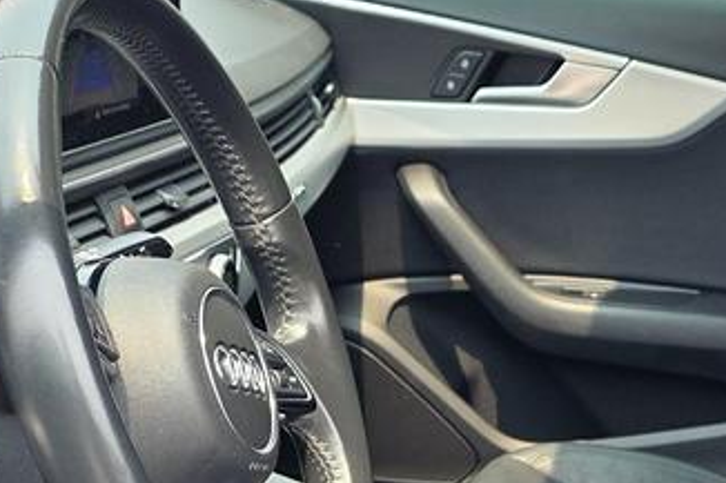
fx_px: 1895
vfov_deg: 13.9
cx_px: 501
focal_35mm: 94
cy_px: 668
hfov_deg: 21.6
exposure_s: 1/359
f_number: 1.7
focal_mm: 6.3
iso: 50
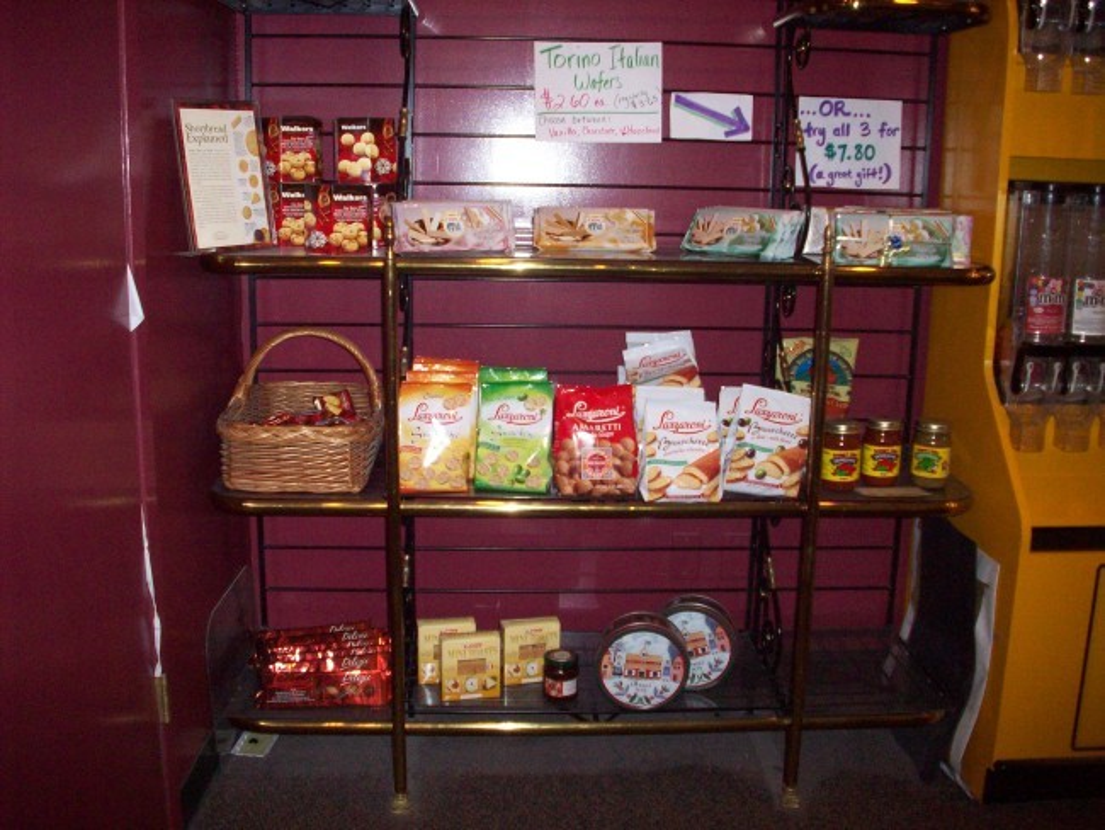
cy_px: 415
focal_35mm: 37
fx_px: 1182
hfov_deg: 50.1
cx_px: 552
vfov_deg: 38.7
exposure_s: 1/64
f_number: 2.8
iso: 200
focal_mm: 6.2
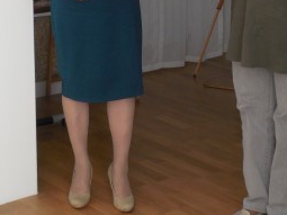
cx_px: 147
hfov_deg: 22.3
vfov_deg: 16.6
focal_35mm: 88
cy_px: 24
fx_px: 729
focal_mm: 6.3
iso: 220
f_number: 3.7
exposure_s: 1/30
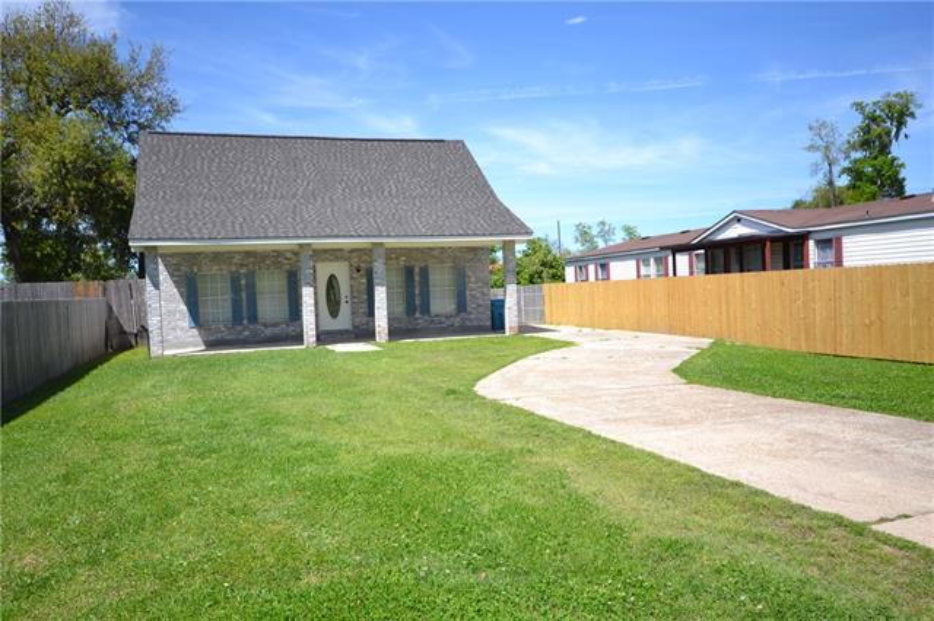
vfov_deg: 43.6
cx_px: 467
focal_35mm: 30
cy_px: 310
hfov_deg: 62.0
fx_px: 778
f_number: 7.1
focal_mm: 20
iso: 100
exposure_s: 1/200
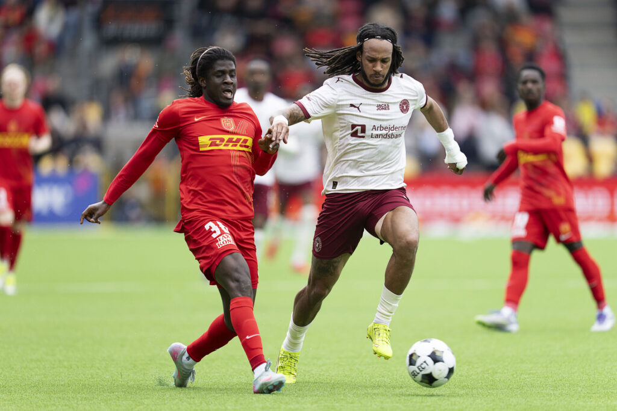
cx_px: 308
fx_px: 6856
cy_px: 206
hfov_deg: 5.2
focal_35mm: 400
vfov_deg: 3.4
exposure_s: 1/2000
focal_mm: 400
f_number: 2.8
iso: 400
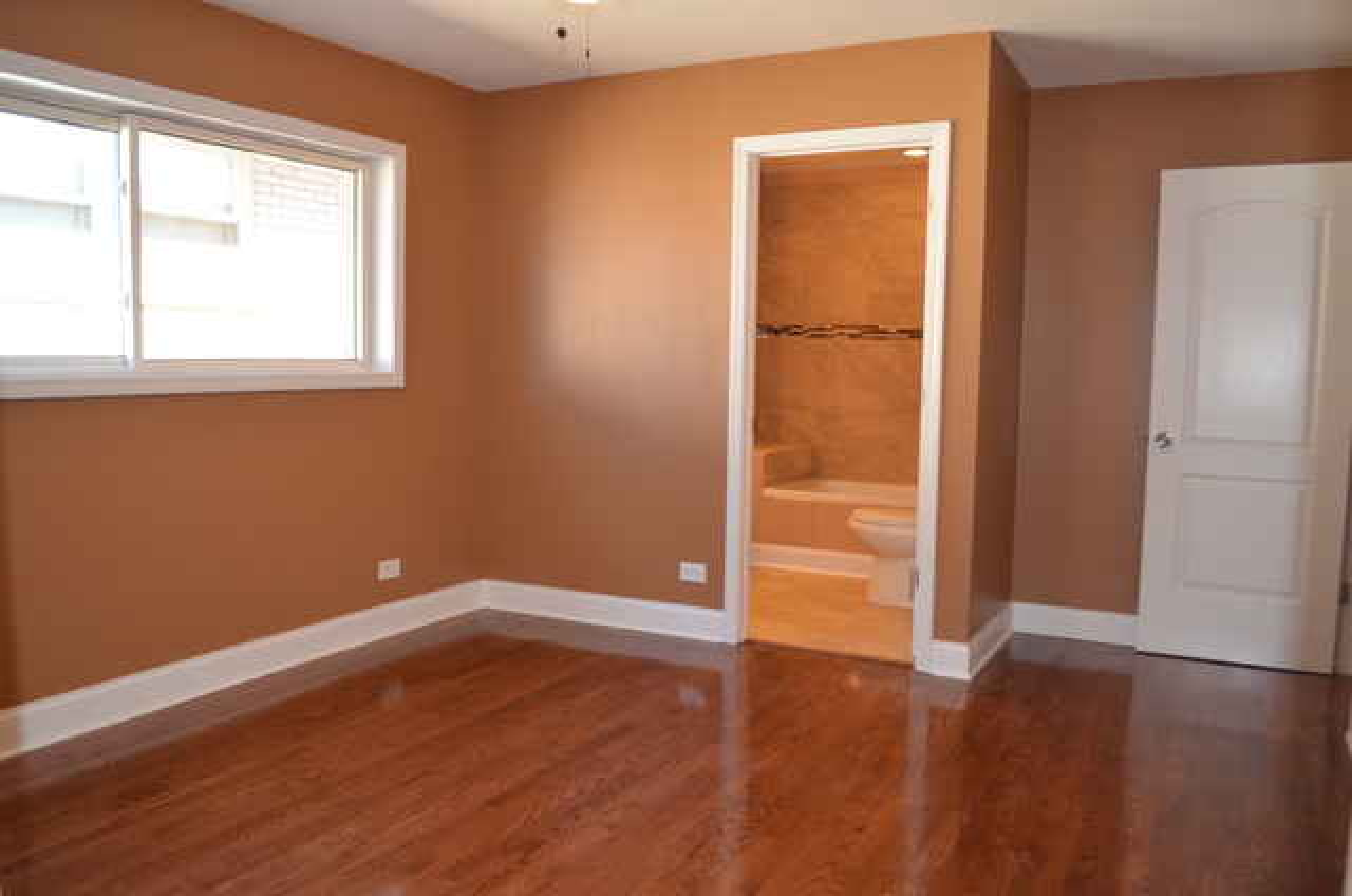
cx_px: 676
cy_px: 448
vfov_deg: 47.7
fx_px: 1012
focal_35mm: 27
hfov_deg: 67.5
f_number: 3.5
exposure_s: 1/60
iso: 400
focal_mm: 18
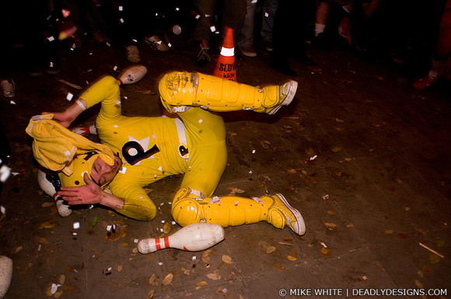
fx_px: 375
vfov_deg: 43.5
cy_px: 150
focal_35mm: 30
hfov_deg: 62.0
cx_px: 226
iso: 800
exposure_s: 1/40
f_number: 2.8
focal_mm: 20
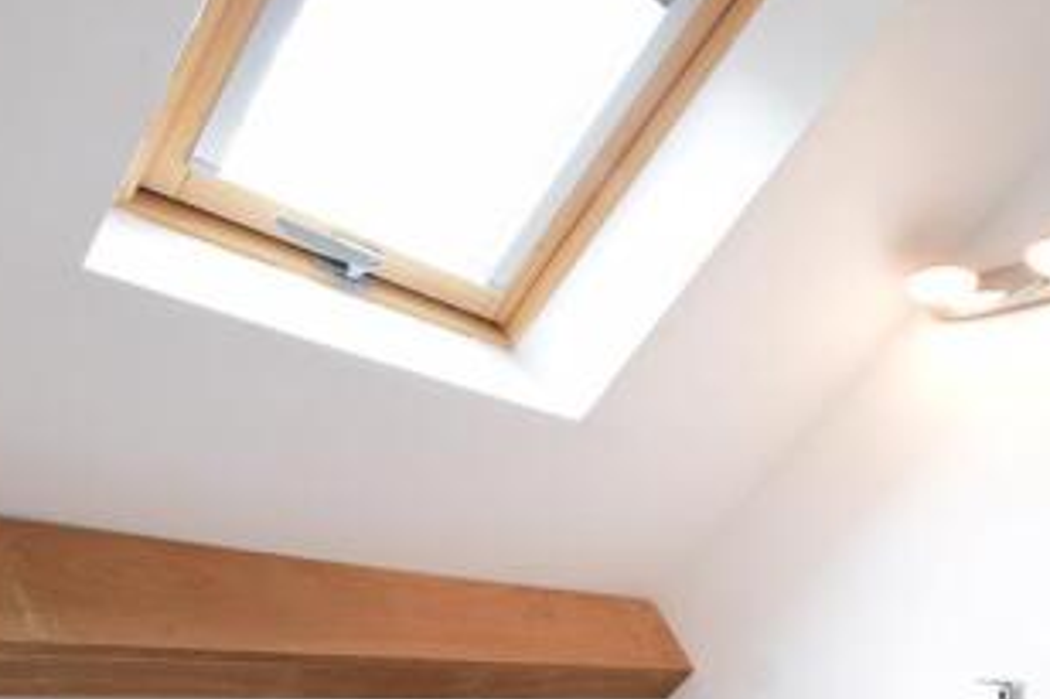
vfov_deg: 36.7
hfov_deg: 51.4
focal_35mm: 32
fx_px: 933
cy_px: 708
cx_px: 958
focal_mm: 10
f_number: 14
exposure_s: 1/2.5
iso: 400
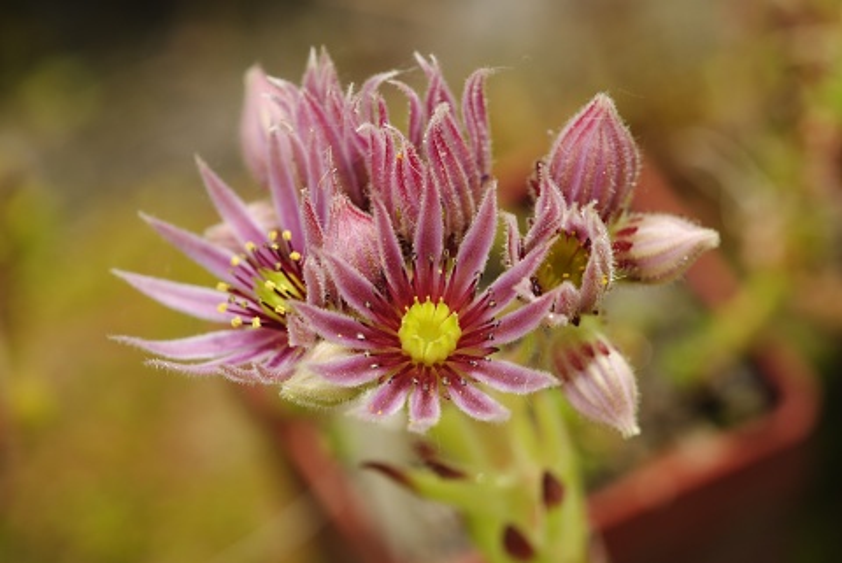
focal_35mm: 128
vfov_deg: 10.8
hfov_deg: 16.1
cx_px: 421
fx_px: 2985
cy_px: 282
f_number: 8
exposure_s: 1/80
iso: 100
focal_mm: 85
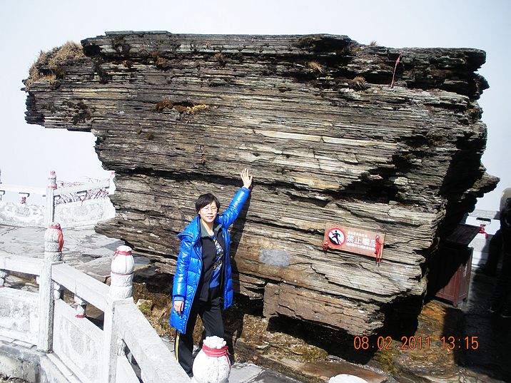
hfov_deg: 51.4
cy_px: 192
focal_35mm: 36
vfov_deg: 39.7
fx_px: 531
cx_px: 256
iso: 64
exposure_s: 1/520
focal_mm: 6.3
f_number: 3.5
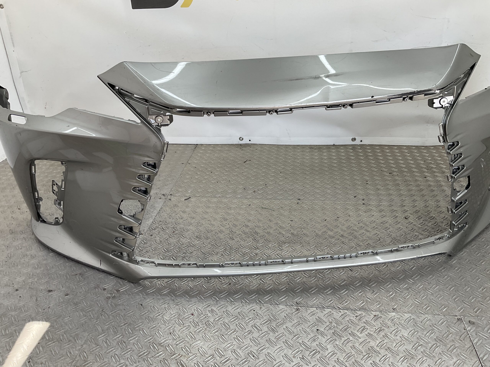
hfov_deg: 61.7
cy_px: 184
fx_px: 411
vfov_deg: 48.2
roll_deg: +0.2
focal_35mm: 29
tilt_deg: -28.9
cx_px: 245
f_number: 1.8
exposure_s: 1/146
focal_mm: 3
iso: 16
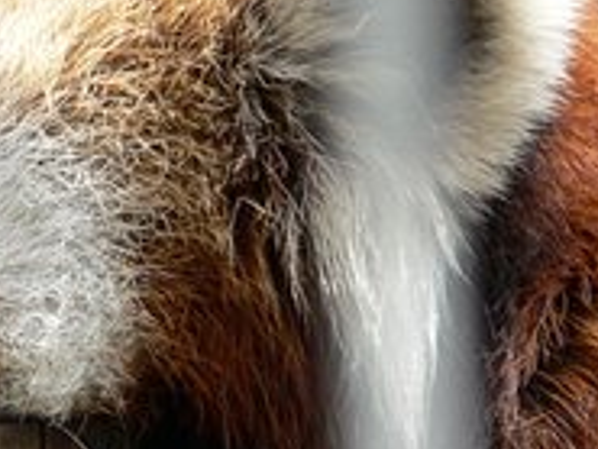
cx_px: -32
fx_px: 19015
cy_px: 207
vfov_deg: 1.4
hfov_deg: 1.8
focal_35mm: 1100
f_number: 4
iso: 100
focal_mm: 66.1
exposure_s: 1/320
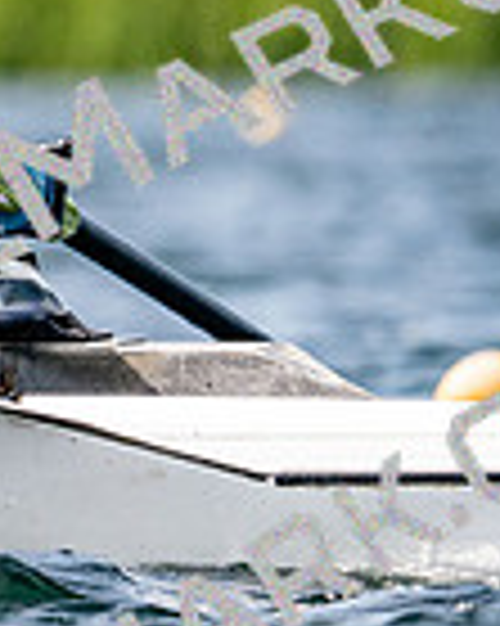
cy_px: 45
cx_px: -689
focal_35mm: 2343
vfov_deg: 0.8
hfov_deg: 0.7
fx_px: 43387
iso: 250
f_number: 4.5
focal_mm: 400
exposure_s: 1/2500
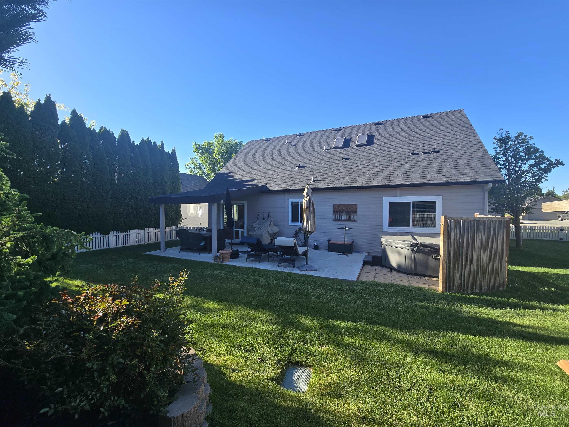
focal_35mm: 13
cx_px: 284
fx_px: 214
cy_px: 214
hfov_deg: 106.2
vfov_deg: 89.9
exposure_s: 1/790
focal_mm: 2.2
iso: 50
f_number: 2.2
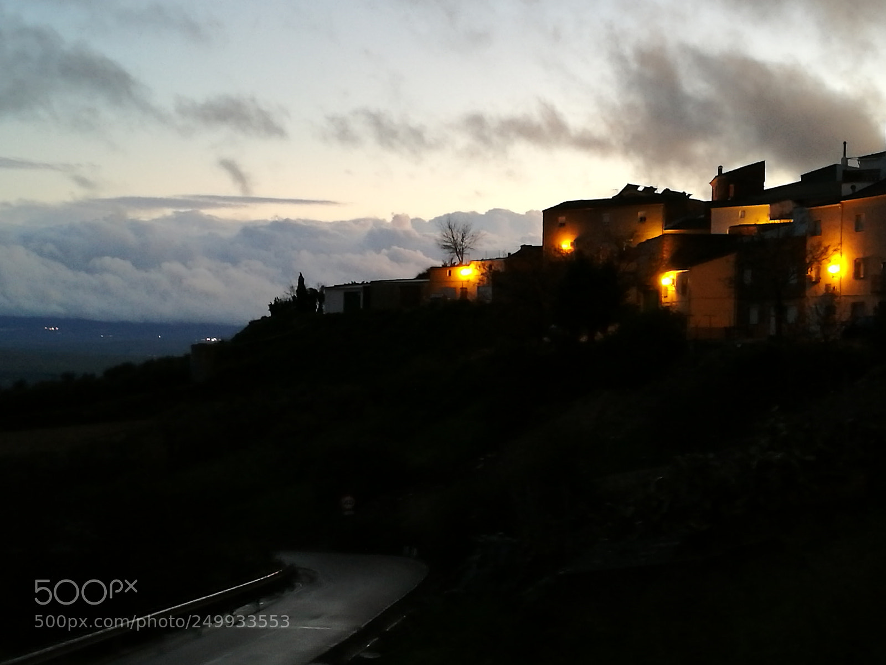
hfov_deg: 31.2
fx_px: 1587
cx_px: 443
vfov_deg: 23.7
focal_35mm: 62
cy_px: 332
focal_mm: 4.5
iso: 640
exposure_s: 1/20
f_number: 2.2
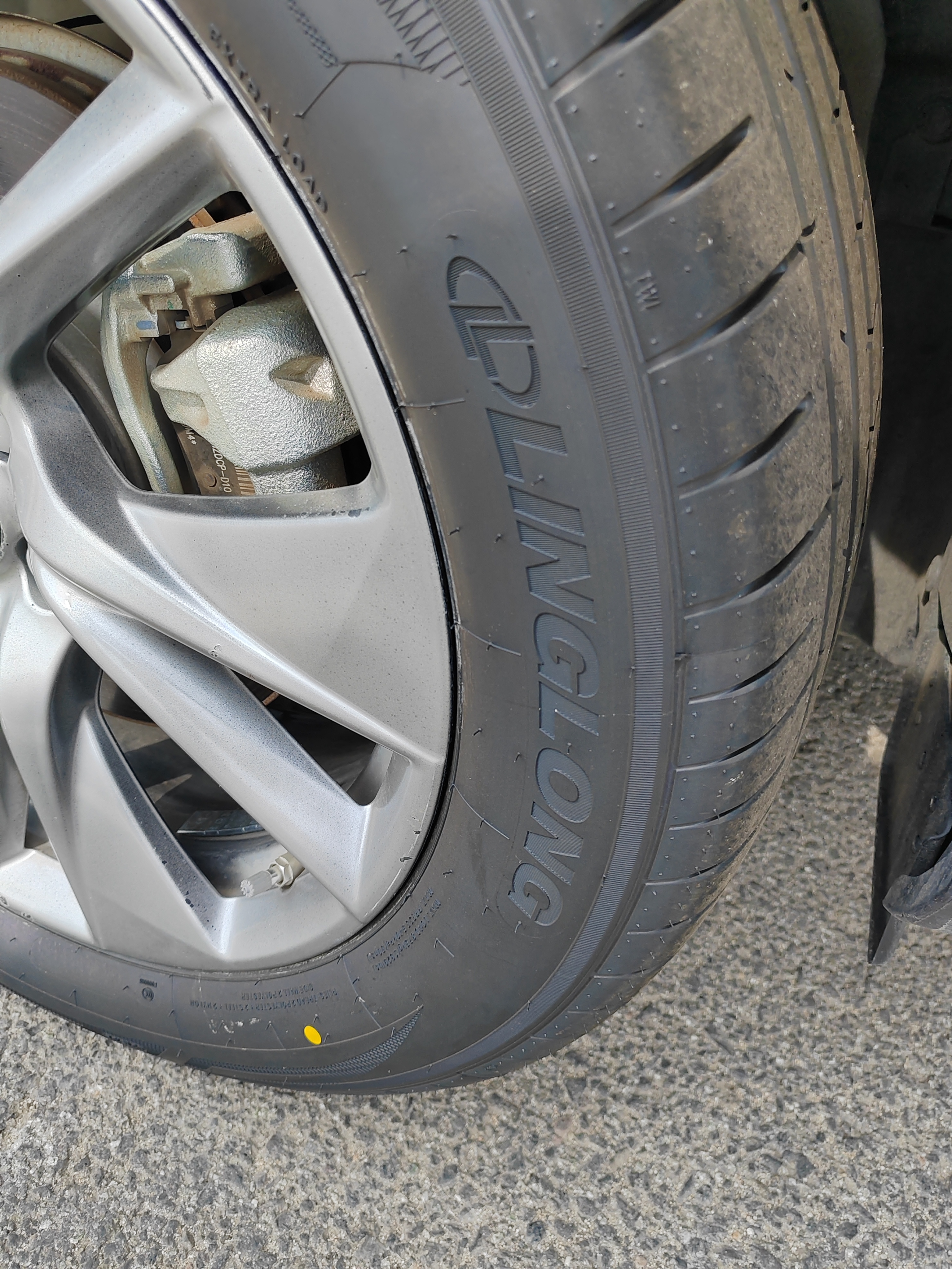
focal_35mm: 27
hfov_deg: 51.4
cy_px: 634
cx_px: 476
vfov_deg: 65.3
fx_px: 990
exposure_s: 1/590
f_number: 1.9
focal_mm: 5.52
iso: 50
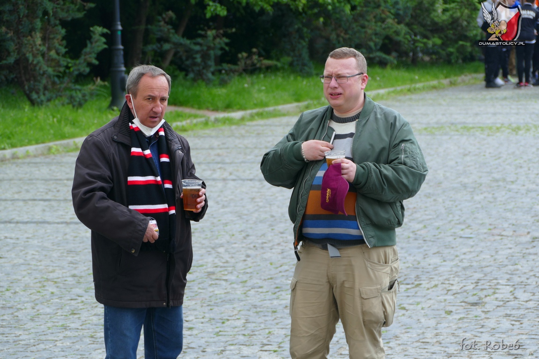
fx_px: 2860
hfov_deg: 10.8
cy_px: 180
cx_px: 270
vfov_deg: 7.2
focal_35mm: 191
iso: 125
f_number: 4
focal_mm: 69.6
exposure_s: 1/320
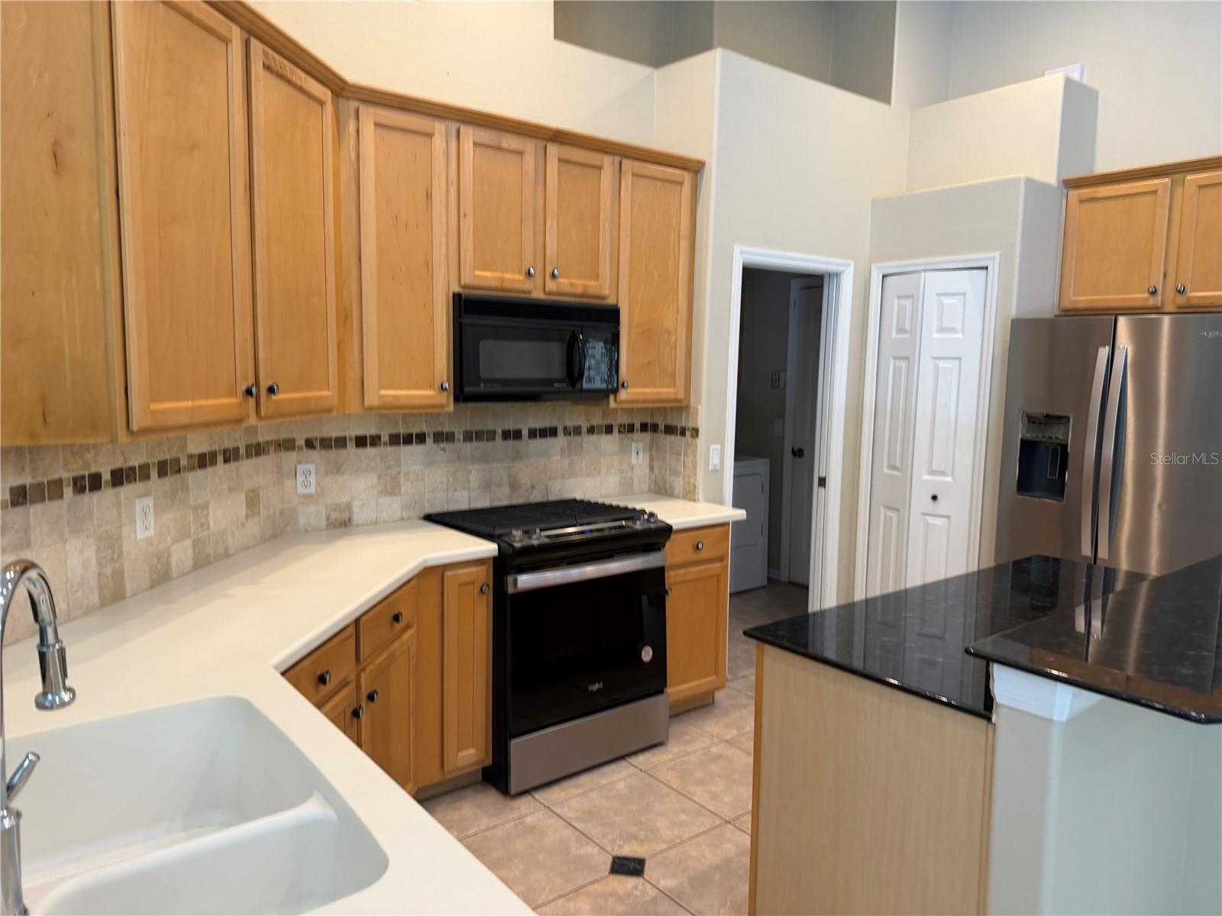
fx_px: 847
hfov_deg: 71.6
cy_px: 458
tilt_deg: -4.8
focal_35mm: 24
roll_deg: -0.6
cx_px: 611
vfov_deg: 56.8
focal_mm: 6.76
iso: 160
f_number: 1.78
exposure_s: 1/60
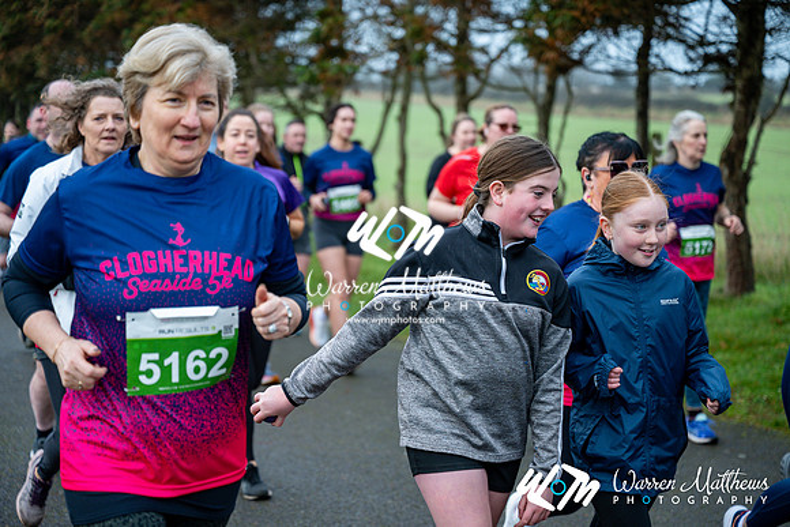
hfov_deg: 28.8
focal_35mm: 70
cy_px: 264
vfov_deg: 19.5
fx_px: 1536
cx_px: 395
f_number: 2.8
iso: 720
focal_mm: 70
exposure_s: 1/1250
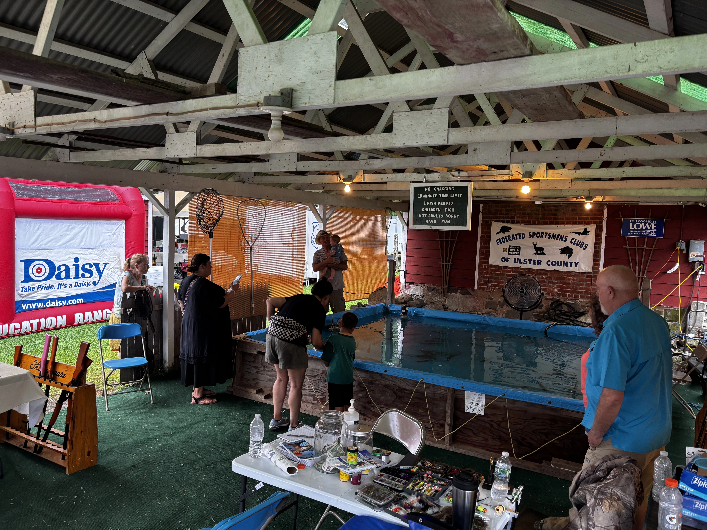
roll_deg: -1.8
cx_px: 354
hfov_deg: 67.3
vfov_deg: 53.1
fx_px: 531
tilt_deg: -6.5
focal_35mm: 26
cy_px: 265
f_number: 1.6
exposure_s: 1/60
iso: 80
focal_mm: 5.96
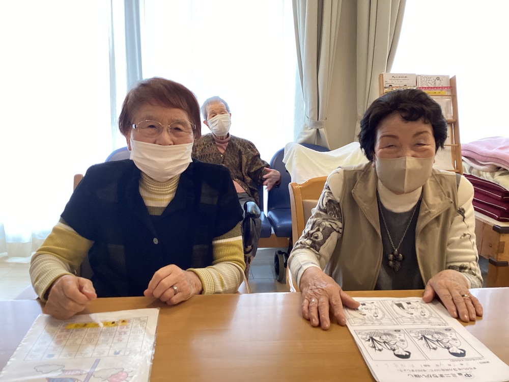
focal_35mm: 31
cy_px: 191
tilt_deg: -11.7
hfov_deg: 58.4
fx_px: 456
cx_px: 254
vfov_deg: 45.4
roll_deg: -1.5
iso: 64
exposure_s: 1/60
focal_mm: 3.3
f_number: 2.4
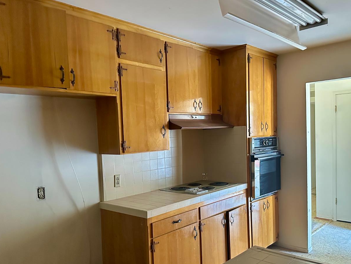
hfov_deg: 60.0
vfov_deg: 46.6
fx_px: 304
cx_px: 174
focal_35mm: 30
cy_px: 154
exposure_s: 1/46
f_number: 1.78
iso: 1000
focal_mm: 6.86
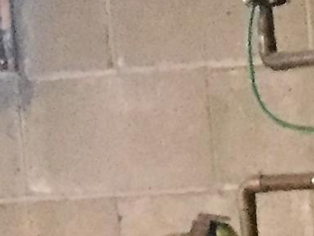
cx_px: 906
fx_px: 2077
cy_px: 495
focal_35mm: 229
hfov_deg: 7.7
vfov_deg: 6.3
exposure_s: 1/15
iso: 1000
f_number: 2.2
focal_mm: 4.15
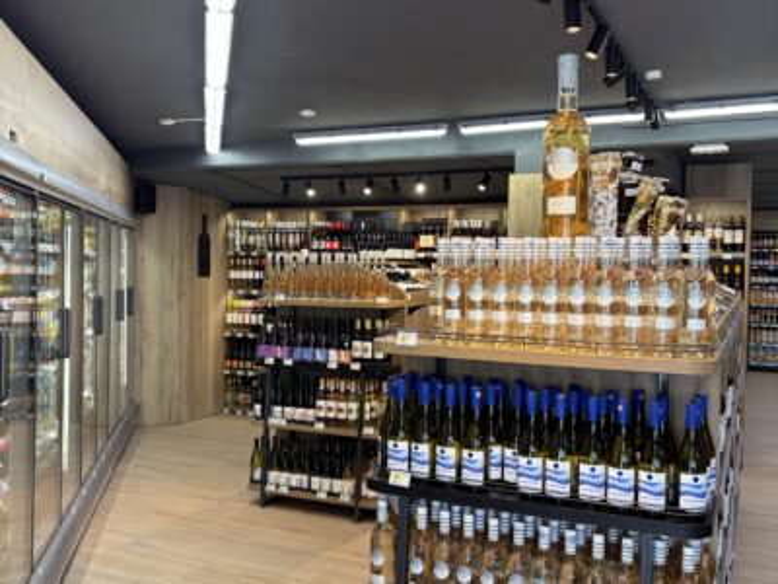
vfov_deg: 53.1
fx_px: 584
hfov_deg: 67.3
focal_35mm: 26
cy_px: 292
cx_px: 389
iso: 64
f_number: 1.6
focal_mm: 5.96
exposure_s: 1/100
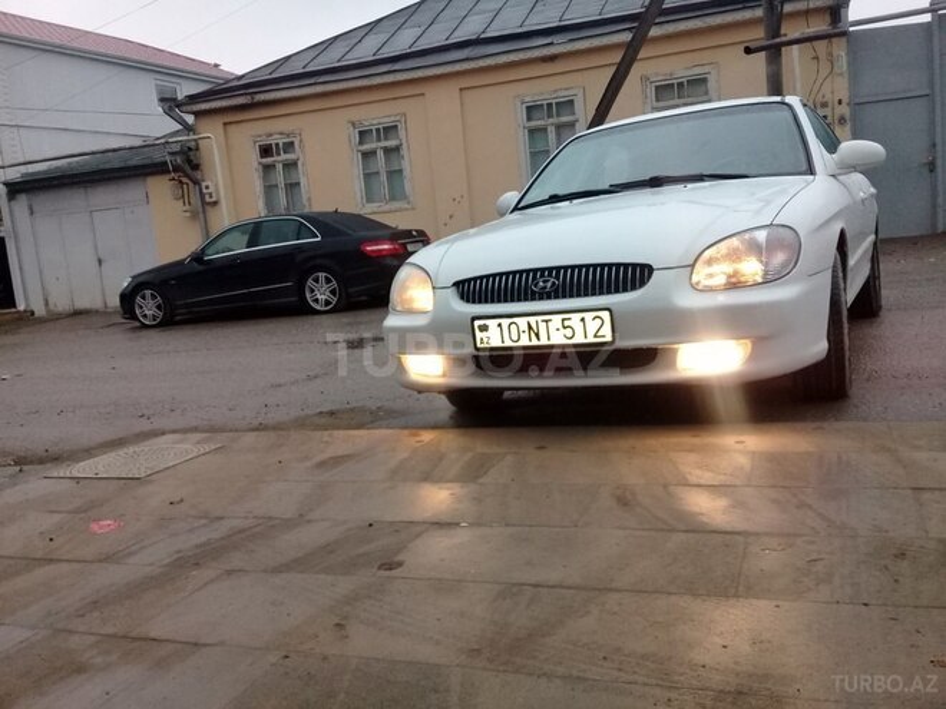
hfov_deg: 58.4
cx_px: 473
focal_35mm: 31
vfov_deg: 45.4
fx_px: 847
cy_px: 354
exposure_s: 1/33
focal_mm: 3.3
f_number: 2.2
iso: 100
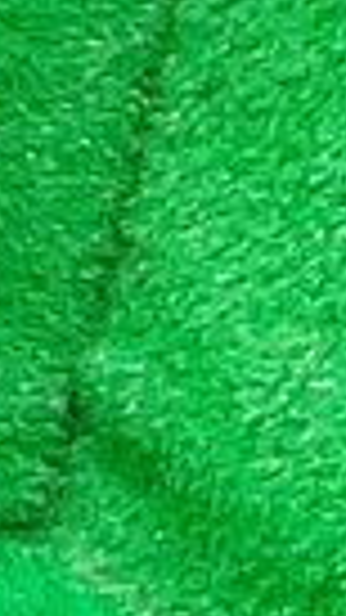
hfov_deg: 3.5
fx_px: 4863
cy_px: 899
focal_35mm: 298
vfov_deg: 7.1
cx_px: -1793
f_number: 1.7
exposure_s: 1/50
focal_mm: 3.93
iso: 236
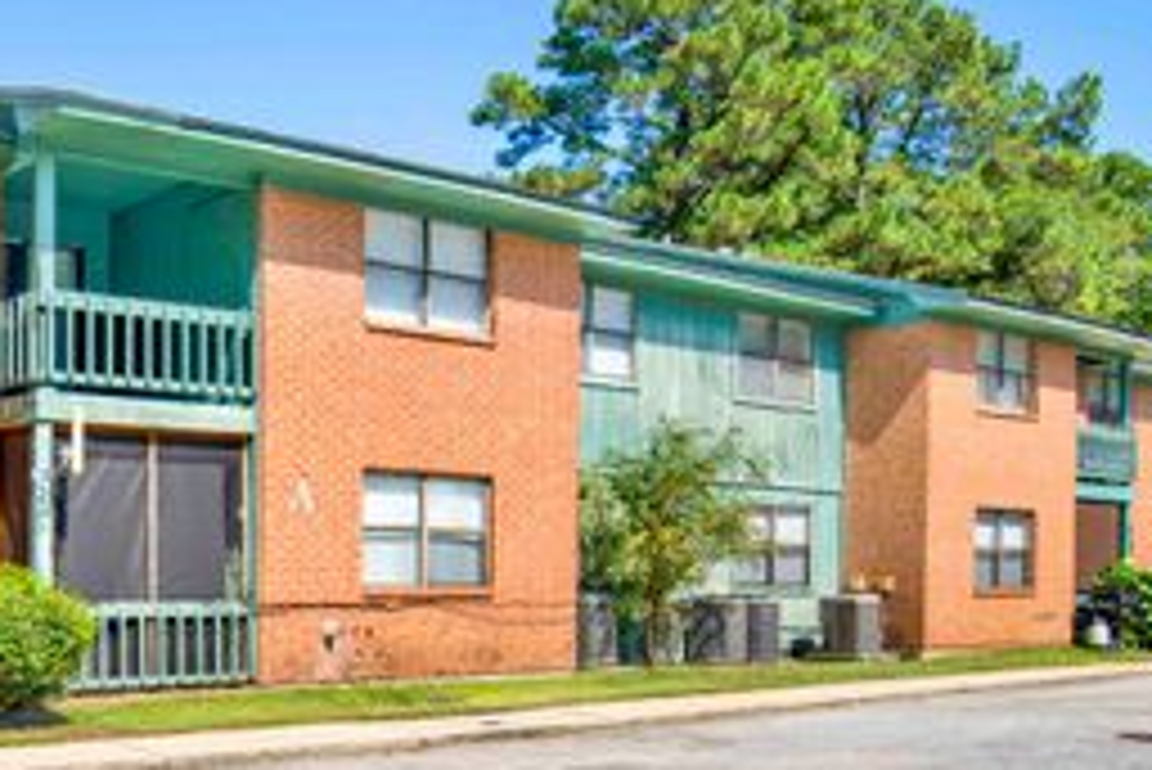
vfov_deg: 33.7
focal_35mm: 39
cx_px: 112
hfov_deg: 44.9
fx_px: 1249
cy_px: 561
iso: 200
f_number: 11
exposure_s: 1/200
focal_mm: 20
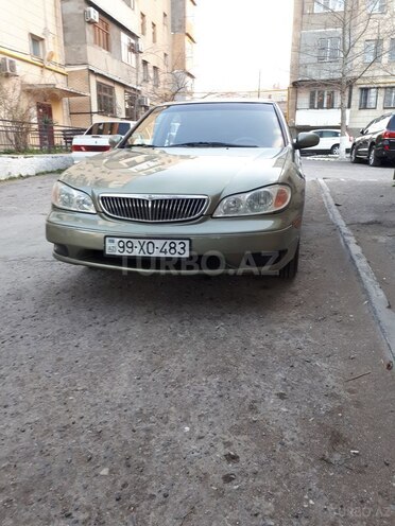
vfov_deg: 65.3
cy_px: 263
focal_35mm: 27
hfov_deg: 51.4
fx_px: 411
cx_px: 198
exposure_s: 1/33
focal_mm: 3.6
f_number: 1.9
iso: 64
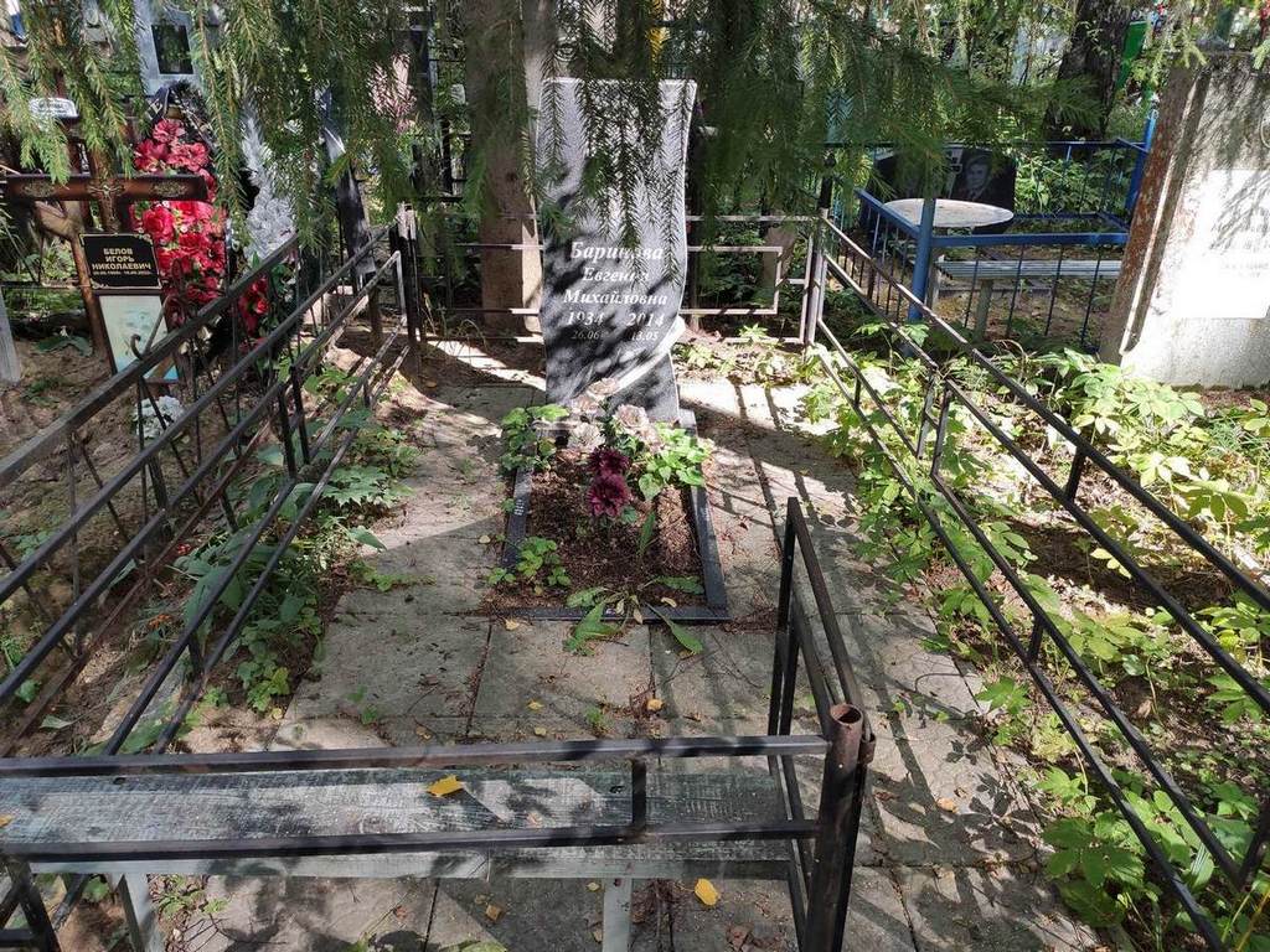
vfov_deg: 53.1
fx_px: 954
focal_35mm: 26
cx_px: 635
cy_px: 476
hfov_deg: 67.3
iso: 126
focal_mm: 4.77
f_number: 1.75
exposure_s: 1/120
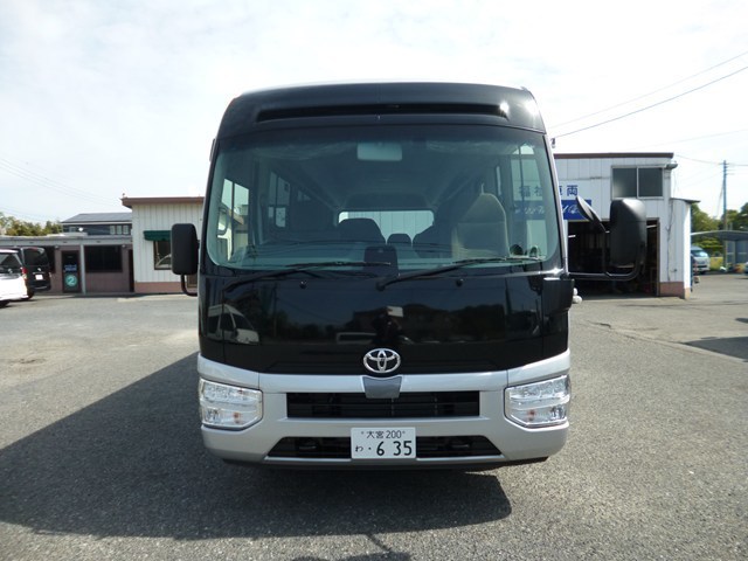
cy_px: 280
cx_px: 374
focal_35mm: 24
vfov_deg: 56.8
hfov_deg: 71.6
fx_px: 519
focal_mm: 4.3
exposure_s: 1/1000
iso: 100
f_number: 2.8
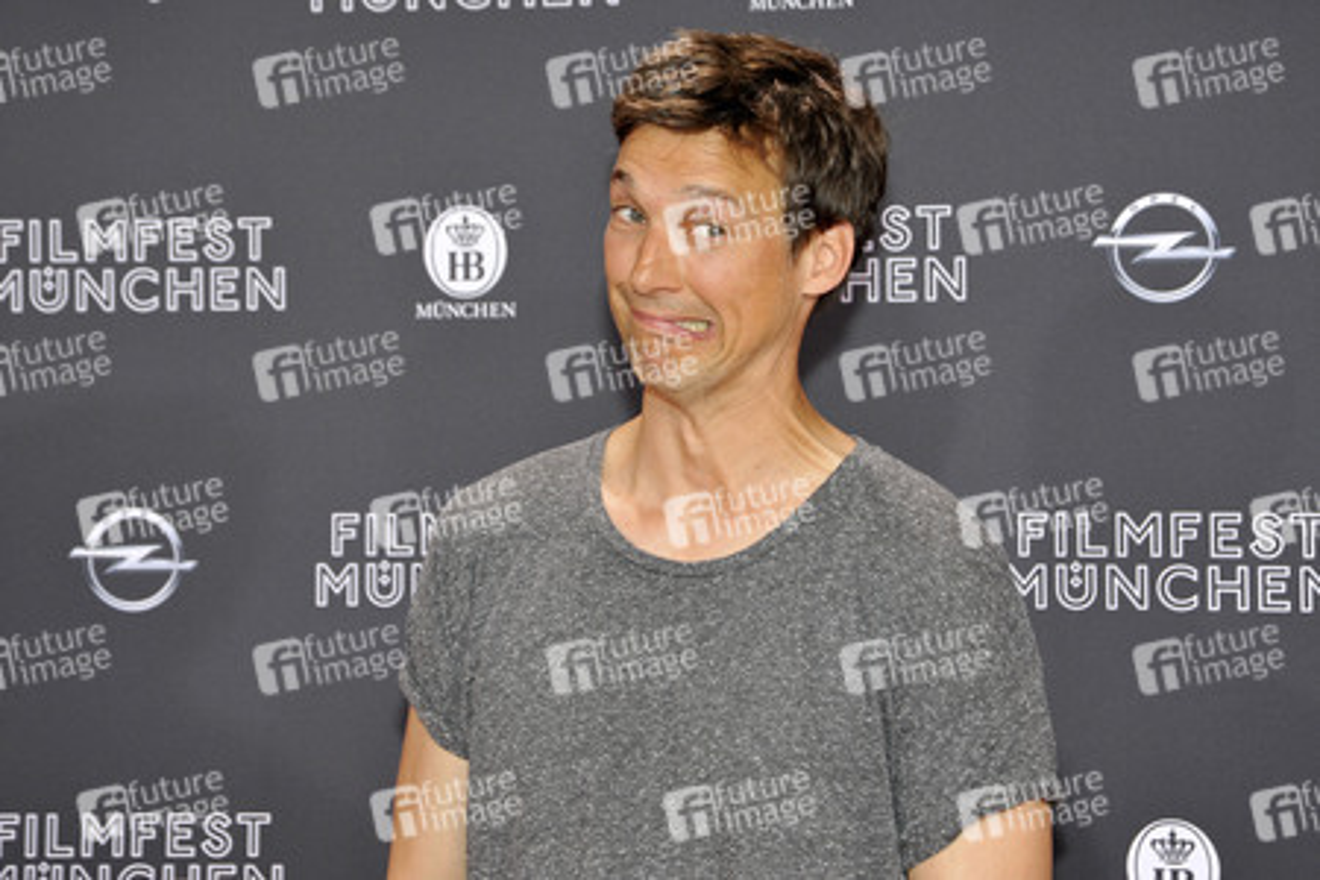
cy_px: 440
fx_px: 3666
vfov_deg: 13.7
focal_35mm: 100
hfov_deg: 20.4
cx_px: 660
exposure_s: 1/250
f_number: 8
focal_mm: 100
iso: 1600
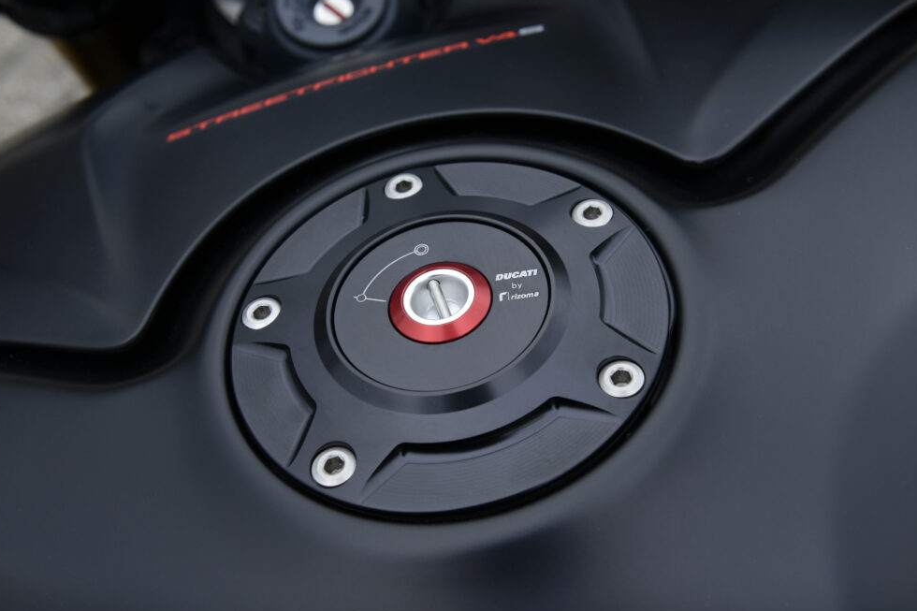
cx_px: 454
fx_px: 1248
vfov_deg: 27.5
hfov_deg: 40.3
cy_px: 306
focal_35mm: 49
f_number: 8
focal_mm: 48
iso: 400
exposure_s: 1/250
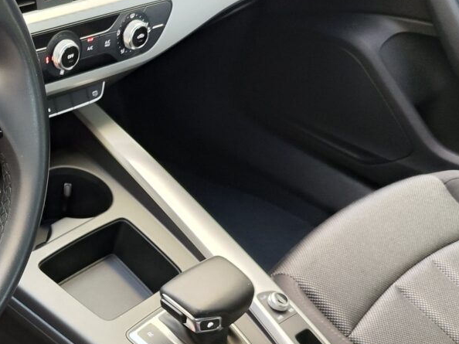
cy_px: 219
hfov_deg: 28.6
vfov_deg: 23.6
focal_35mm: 62
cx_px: -32
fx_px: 822
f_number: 1.69
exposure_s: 1/80
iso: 364
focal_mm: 7.01
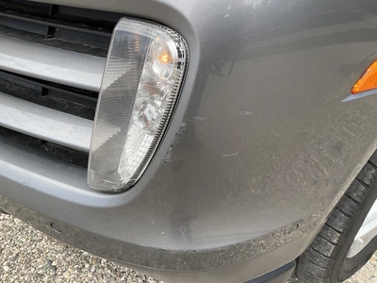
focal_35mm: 29
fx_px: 316
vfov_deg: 48.2
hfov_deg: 61.7
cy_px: 142
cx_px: 188
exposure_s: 1/792
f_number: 1.8
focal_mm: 3
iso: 25
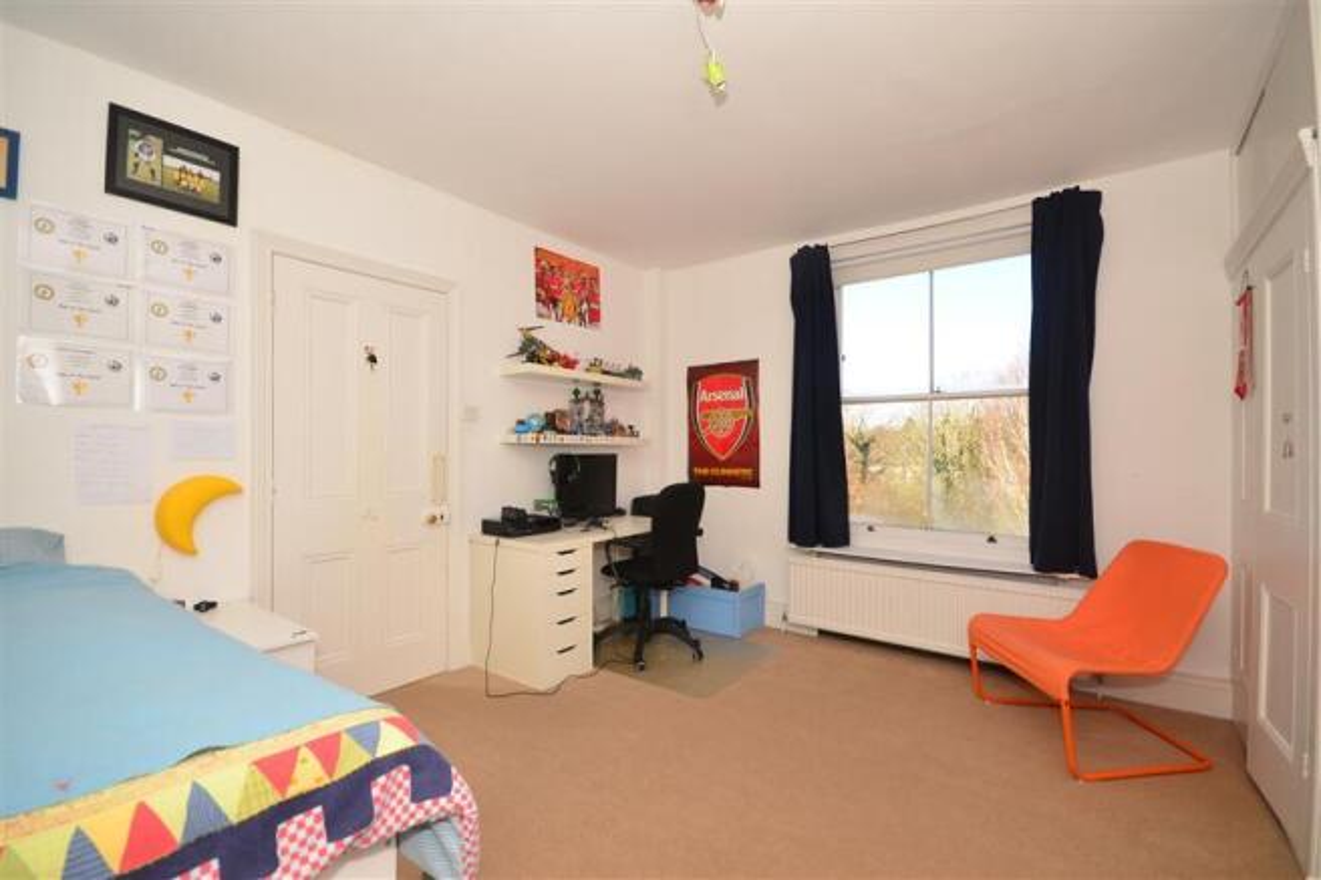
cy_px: 440
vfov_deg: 77.3
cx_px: 660
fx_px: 550
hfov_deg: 100.4
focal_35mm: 15
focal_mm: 10
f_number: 6.3
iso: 400
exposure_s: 1/160
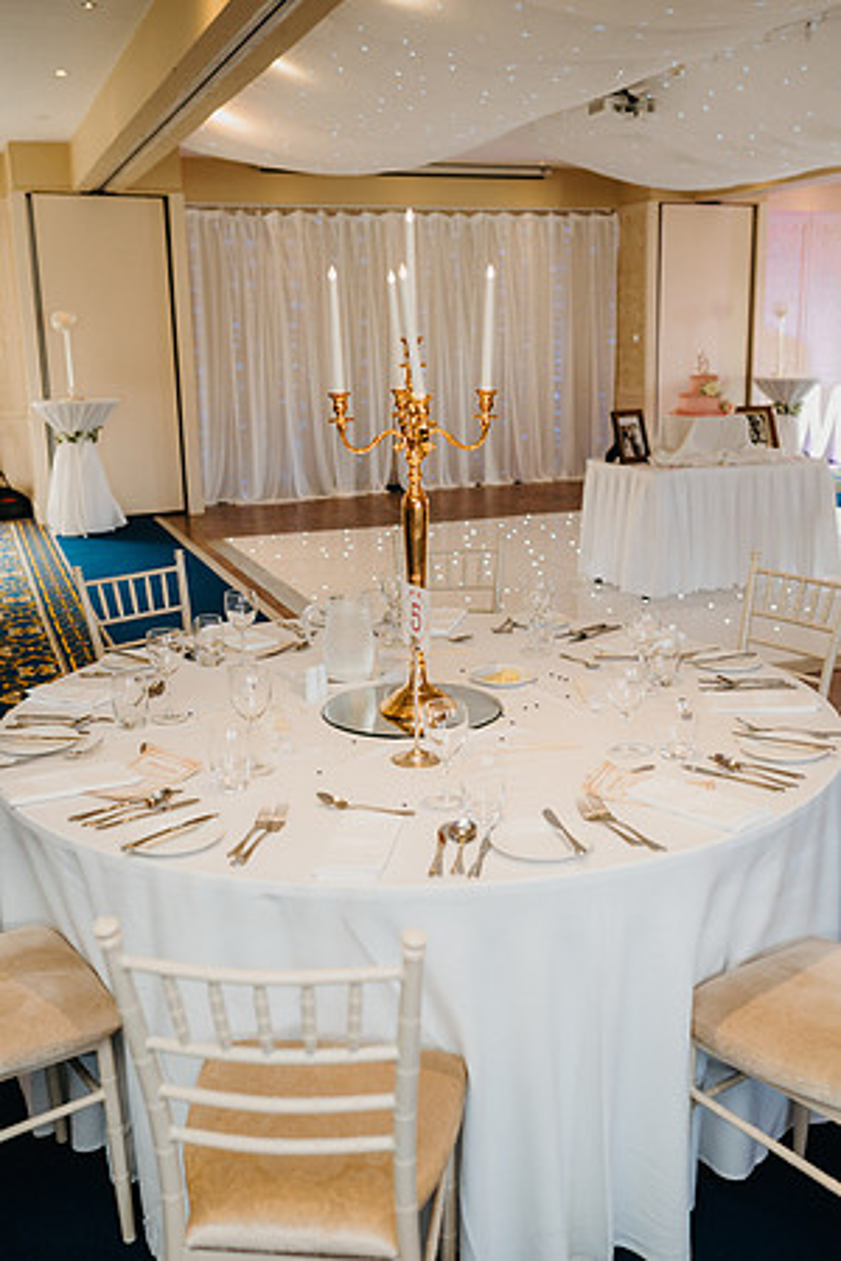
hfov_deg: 37.9
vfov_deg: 54.4
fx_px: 1226
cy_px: 630
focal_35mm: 35
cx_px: 420
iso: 800
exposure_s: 1/160
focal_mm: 35
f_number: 2.8
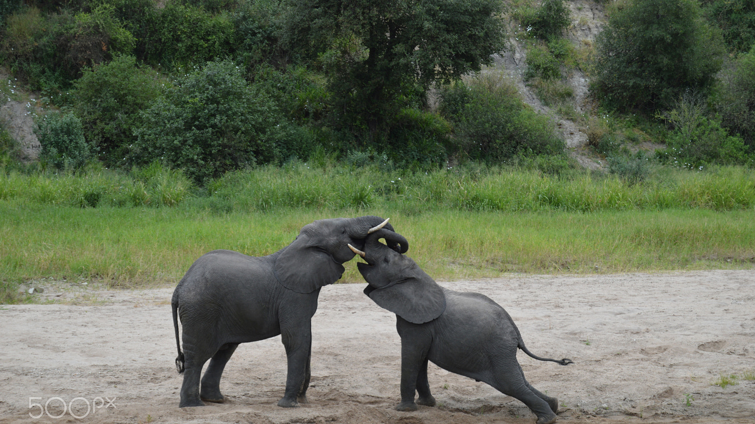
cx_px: 377
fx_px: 1732
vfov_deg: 14.0
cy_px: 219
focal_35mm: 87
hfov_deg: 24.6
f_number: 6.3
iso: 100
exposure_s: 1/160
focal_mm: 55
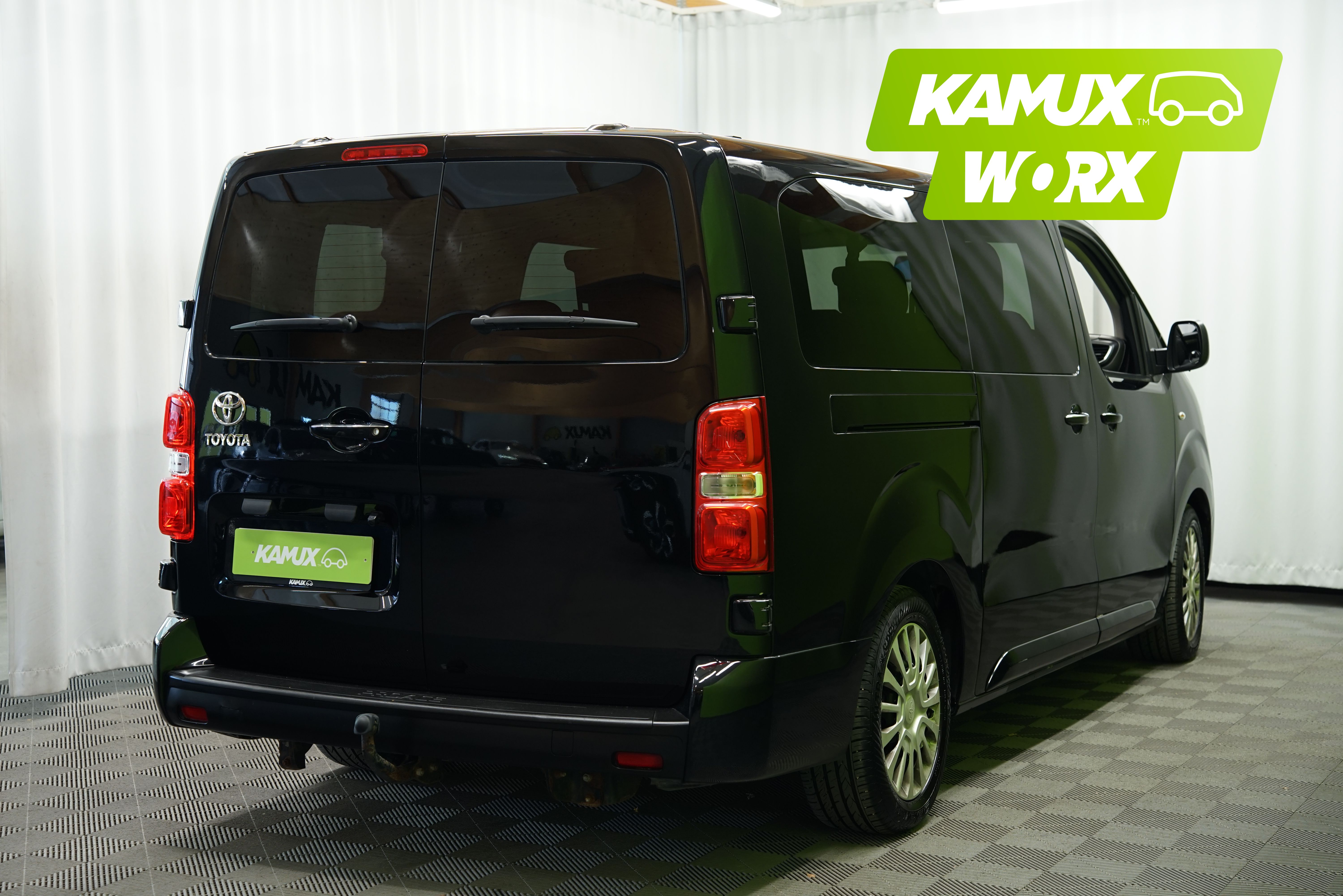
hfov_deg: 38.2
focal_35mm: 52
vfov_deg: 26.0
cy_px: 448
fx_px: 1940
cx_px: 672
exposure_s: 1/20
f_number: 4.5
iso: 500
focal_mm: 52
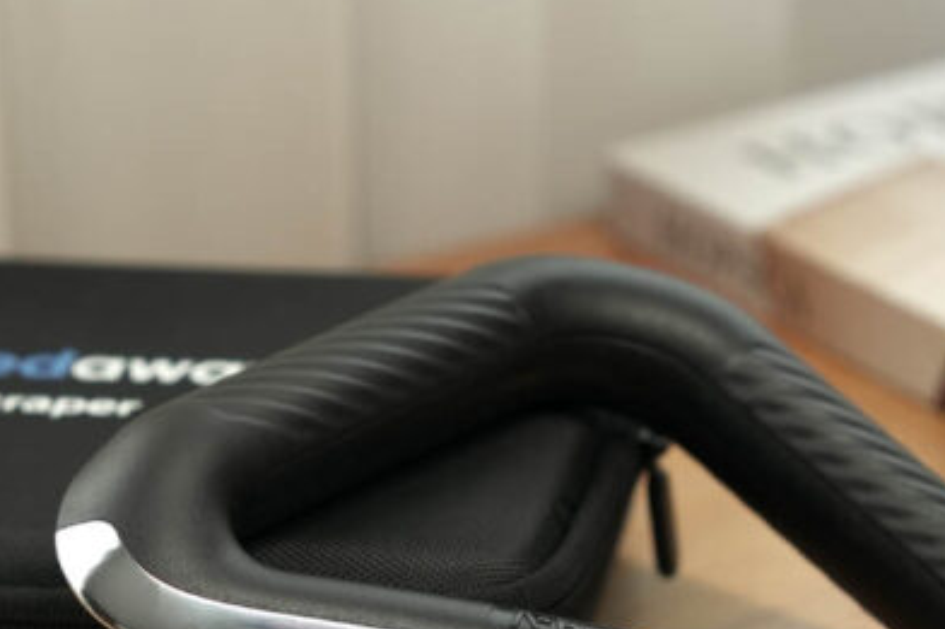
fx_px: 4801
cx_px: 323
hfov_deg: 11.2
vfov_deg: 7.5
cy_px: 534
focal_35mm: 183
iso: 320
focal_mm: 70
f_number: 2.8
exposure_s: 1/125
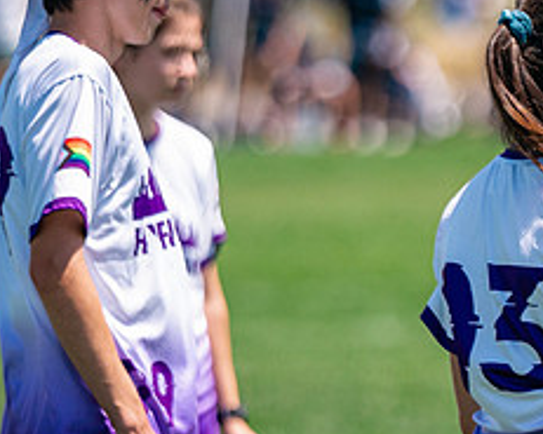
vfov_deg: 2.3
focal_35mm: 670
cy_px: 275
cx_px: 471
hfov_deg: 2.9
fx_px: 10772
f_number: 2.8
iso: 640
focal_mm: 200
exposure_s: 1/8000
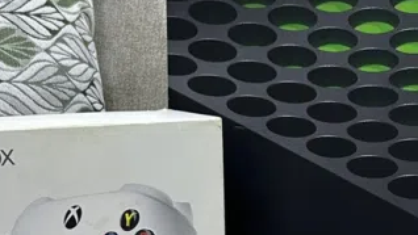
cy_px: 221
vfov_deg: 20.6
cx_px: 309
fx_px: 632
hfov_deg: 35.8
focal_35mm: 57
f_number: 1.5
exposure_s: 1/100
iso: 100
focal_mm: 5.7
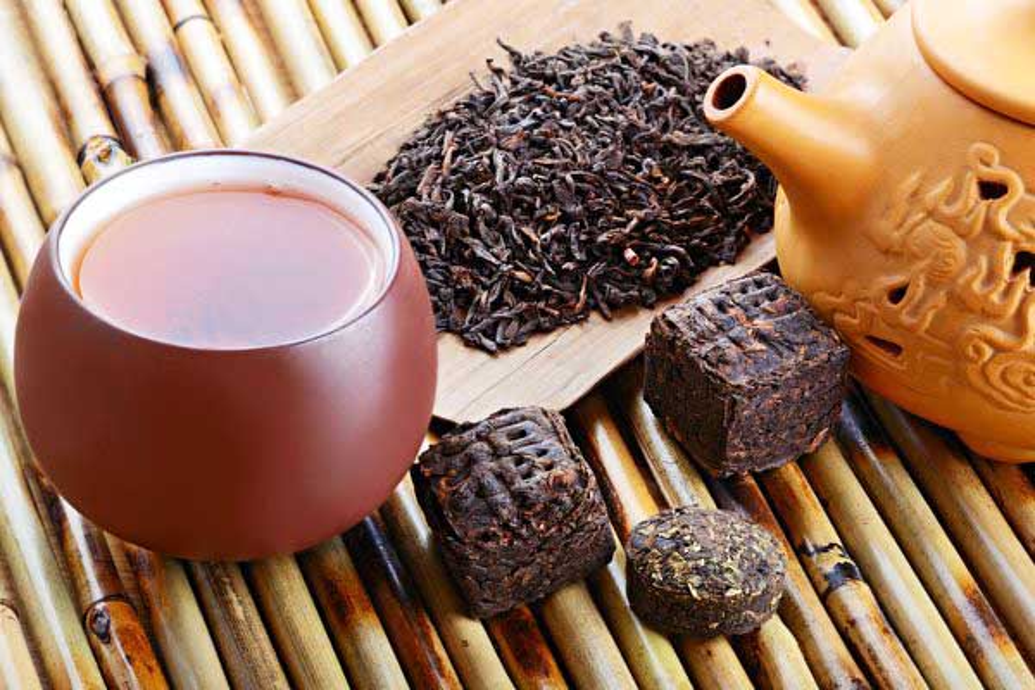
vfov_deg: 10.8
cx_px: 518
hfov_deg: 16.1
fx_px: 3665
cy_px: 345
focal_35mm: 128
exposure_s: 1/250
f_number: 14
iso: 100
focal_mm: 85
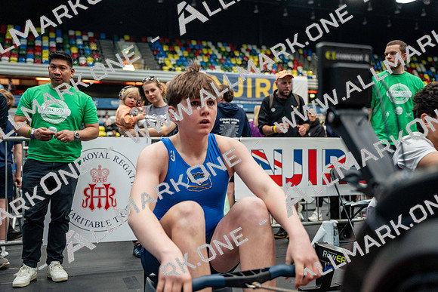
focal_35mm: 38
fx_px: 462
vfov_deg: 35.1
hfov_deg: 50.7
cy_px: 146
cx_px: 219
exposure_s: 1/200
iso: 1250
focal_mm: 38
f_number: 2.8
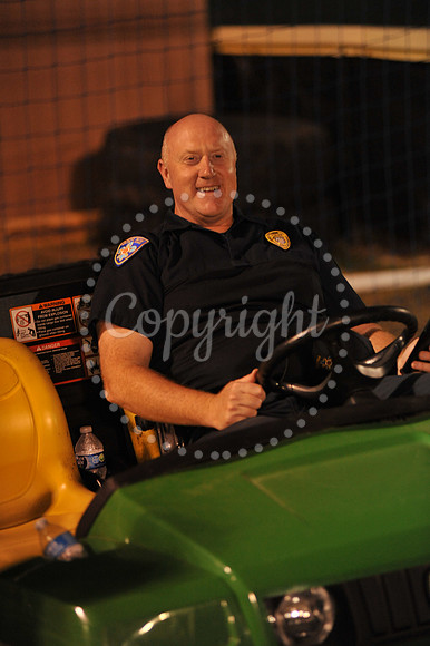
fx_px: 2421
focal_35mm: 135
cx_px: 215
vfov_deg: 15.2
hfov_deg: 10.1
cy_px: 323
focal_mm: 135
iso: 2000
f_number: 2.8
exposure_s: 1/200
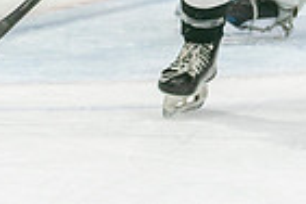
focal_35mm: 604
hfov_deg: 3.4
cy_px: -238
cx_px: 263
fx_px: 5134
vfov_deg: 2.3
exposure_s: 1/640
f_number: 3.2
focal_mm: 102
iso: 800
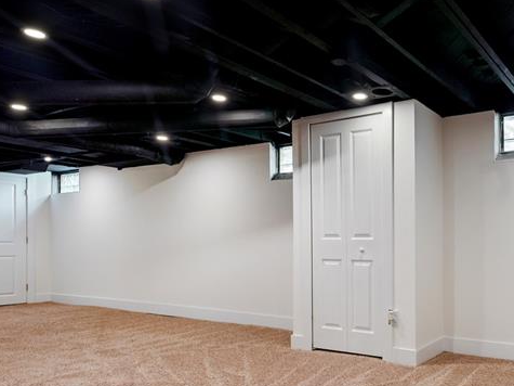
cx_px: 393
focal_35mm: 29
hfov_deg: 58.1
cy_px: 242
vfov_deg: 47.8
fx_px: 431
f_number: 8
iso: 100
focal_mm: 14
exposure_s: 1/2
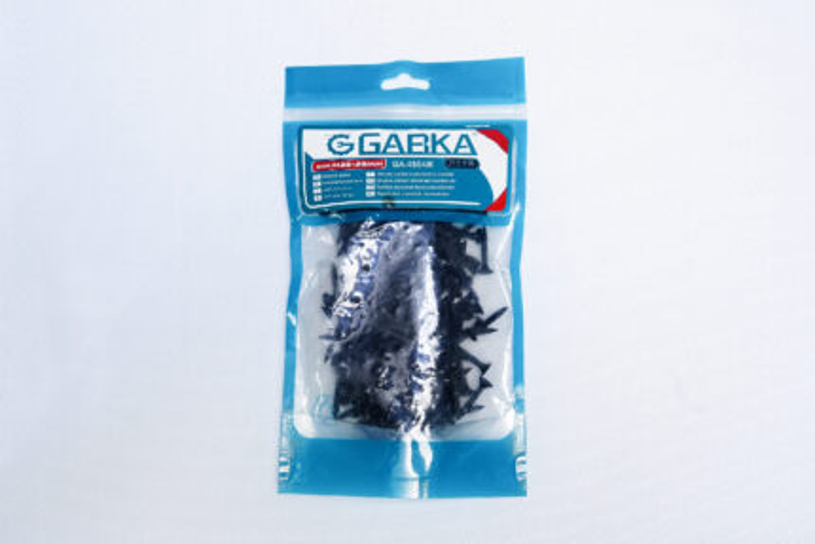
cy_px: 272
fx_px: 1313
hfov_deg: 34.5
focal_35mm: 58
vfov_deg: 23.4
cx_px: 408
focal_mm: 58
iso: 3200
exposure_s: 1/160
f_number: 9
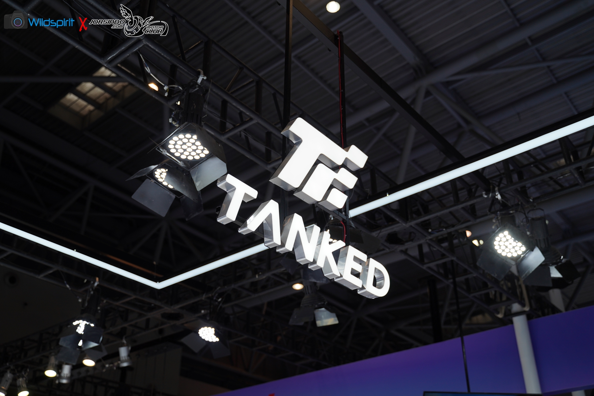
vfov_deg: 35.9
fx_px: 610
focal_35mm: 37
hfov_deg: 51.9
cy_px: 198
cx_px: 297
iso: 100
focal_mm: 37
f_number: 2.8
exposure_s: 1/400
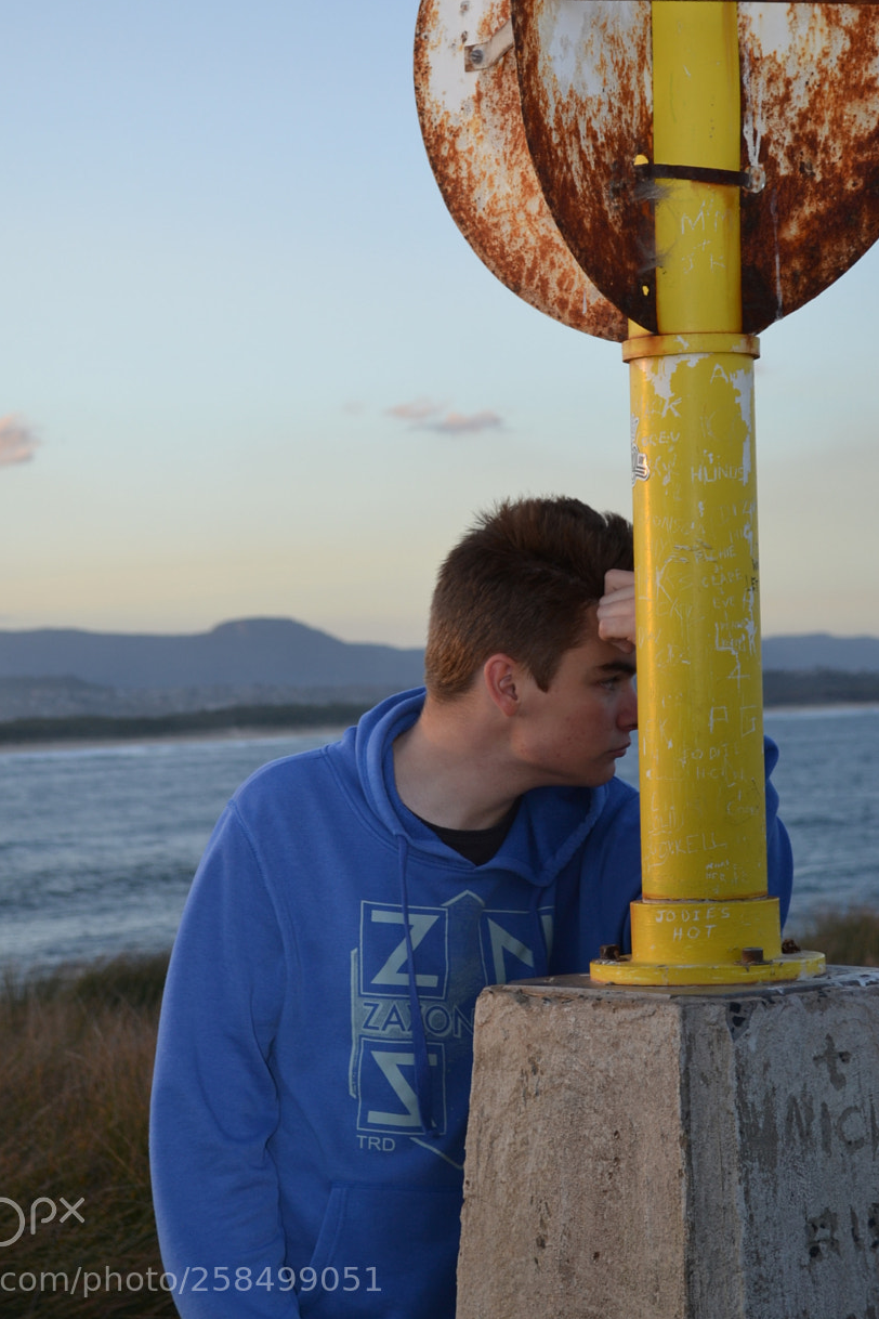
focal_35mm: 89
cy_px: 498
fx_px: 3247
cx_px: 393
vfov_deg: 22.9
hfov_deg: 15.4
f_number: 5.3
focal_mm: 45
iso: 140
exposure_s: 1/125
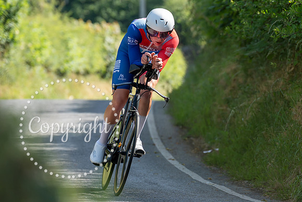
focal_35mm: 407
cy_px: 129
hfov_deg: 5.1
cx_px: 144
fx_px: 3413
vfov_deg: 3.4
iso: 400
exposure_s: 1/1000
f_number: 4
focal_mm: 200
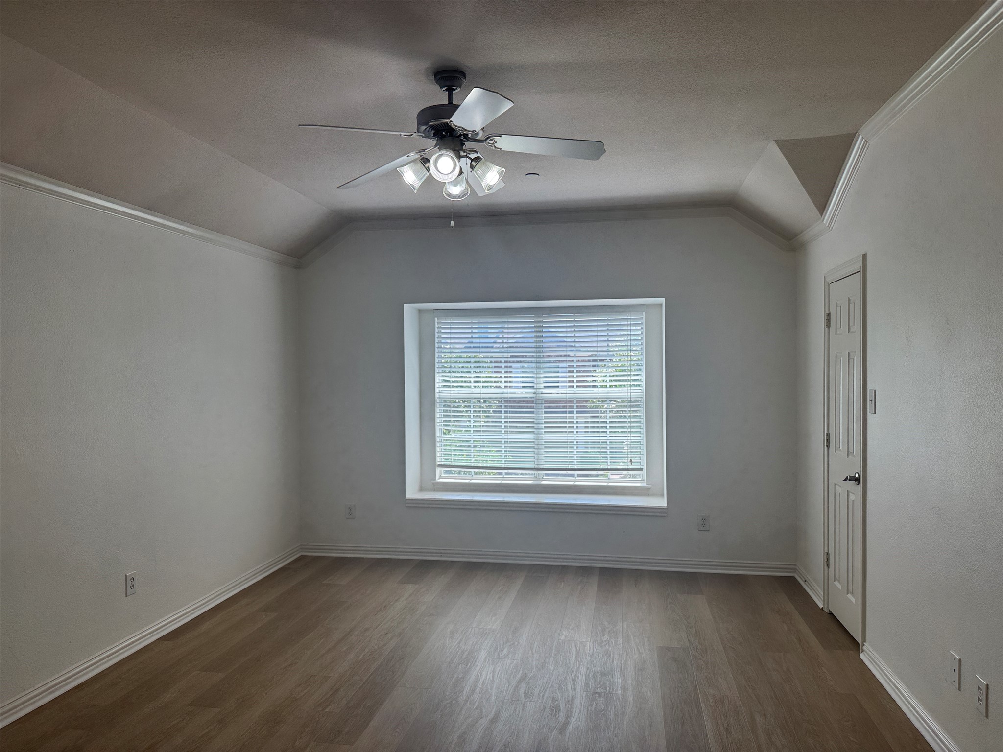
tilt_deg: -0.7
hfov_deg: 71.6
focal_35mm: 24
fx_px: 695
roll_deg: -0.3
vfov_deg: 56.8
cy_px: 376
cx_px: 502
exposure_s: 1/397
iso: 80
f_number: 1.78
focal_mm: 6.76
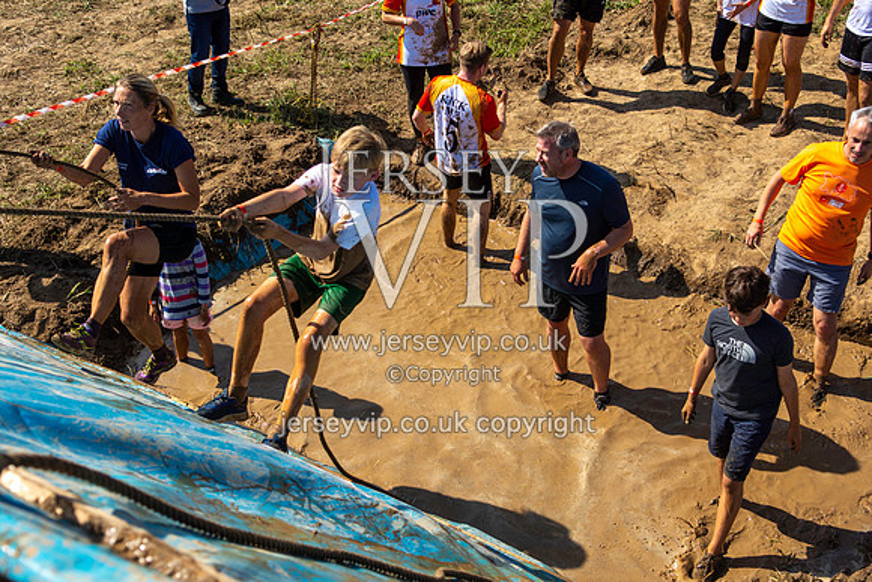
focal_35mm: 45
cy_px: 291
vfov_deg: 29.9
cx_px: 436
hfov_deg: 43.6
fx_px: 1090
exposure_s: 1/4000
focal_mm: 30
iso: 100
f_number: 4
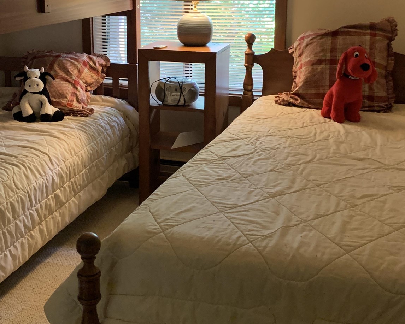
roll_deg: +0.5
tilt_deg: -12.2
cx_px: 175
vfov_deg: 29.4
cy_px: 96
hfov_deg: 36.6
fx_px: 611
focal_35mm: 51
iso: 320
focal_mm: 4.25
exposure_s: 1/40
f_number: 1.8
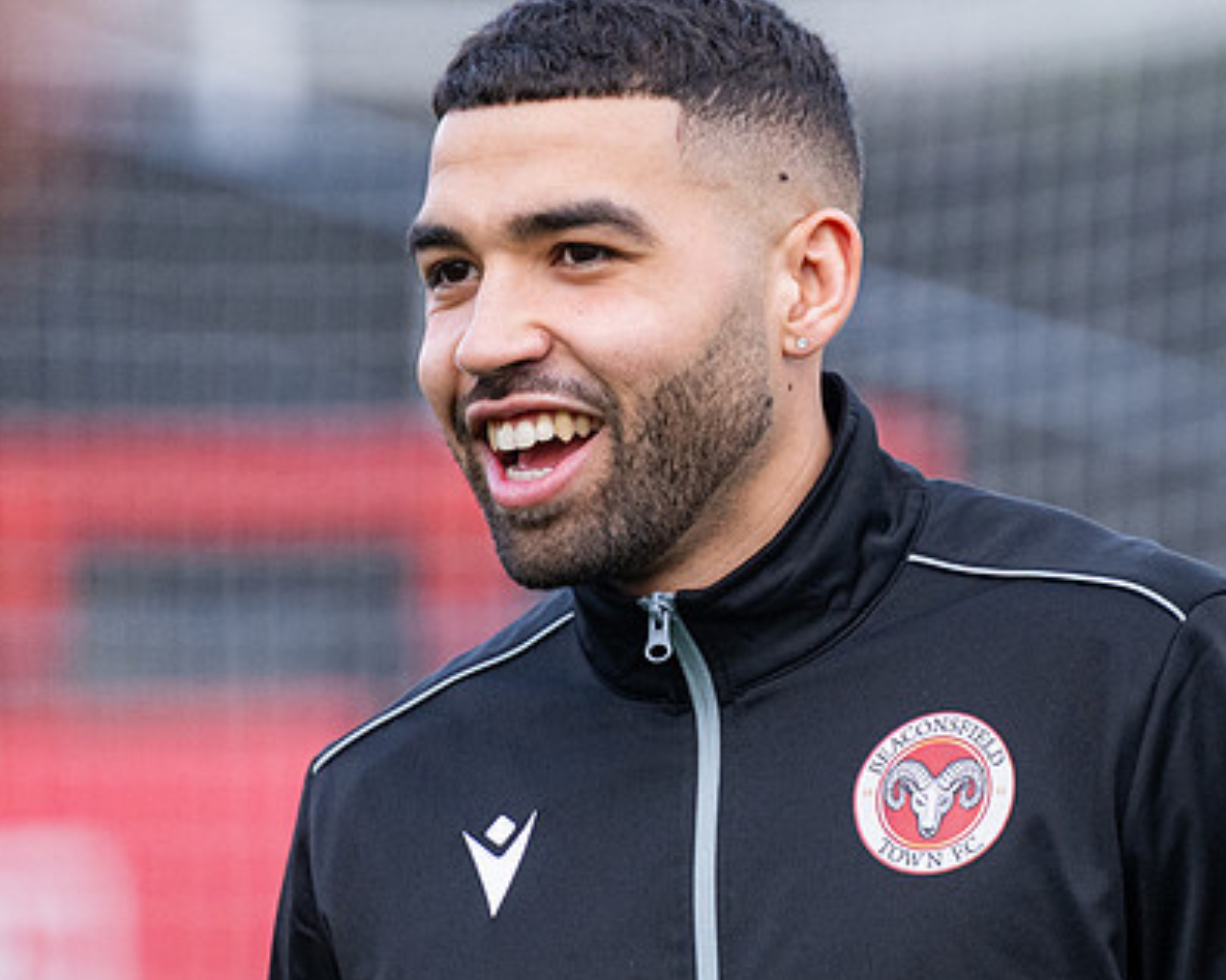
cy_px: 647
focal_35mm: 763
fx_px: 27685
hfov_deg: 2.5
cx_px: 1026
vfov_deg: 2.0
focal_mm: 260
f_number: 4
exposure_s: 1/1250
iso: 800
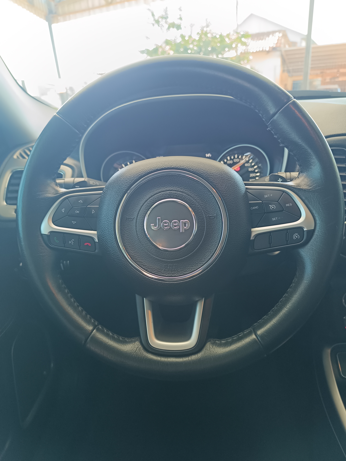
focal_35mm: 24
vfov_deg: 71.6
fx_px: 320
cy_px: 230
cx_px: 173
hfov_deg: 56.8
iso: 1056
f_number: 1.65
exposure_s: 1/120
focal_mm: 6.14
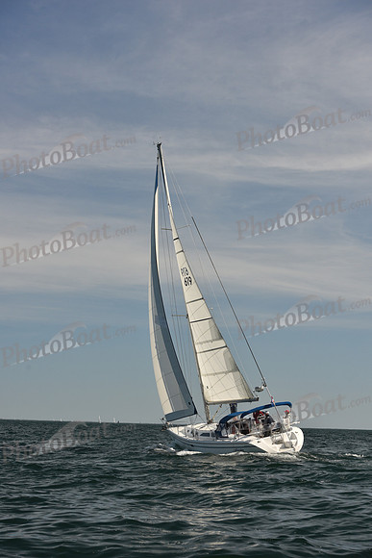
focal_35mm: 70
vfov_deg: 28.8
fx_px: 1084
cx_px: 186
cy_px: 279
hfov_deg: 19.5
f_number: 7.1
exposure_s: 1/640
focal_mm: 70
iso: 250
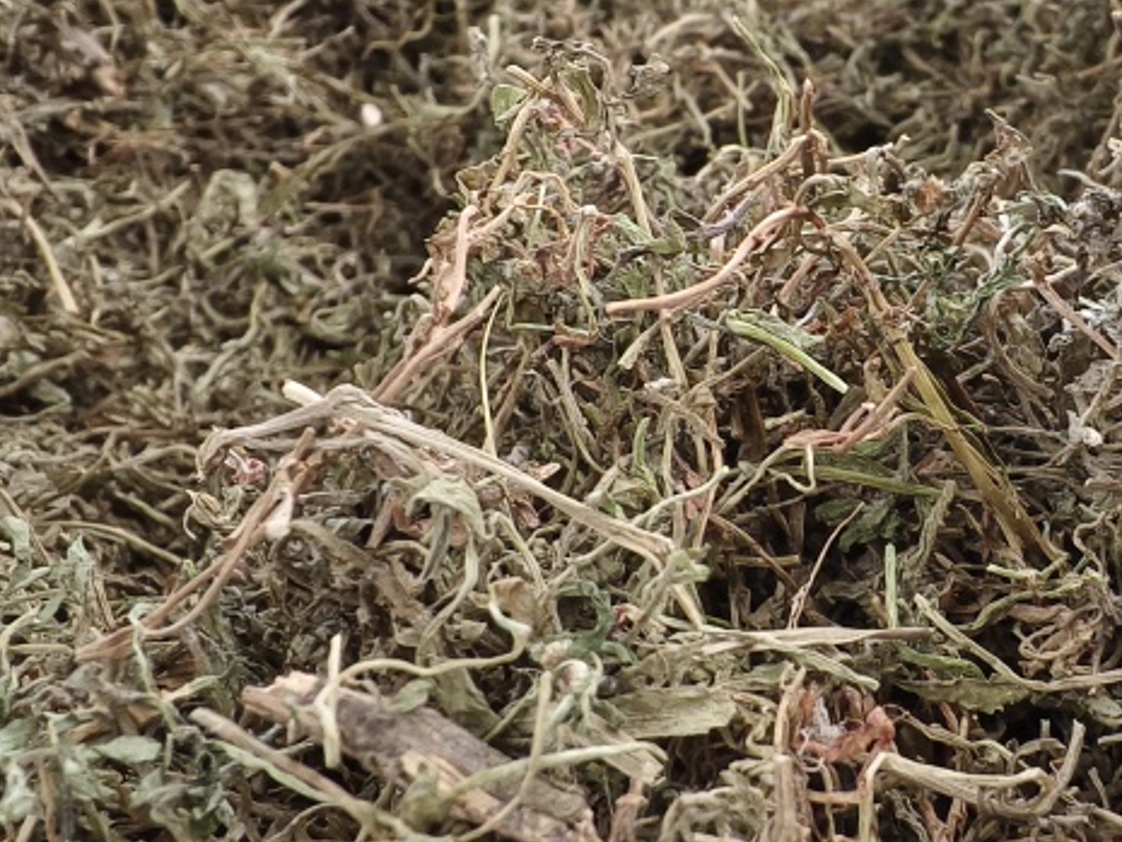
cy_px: 384
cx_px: 910
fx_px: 1394
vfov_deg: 33.6
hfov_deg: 41.8
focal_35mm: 43
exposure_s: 1/25
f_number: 2
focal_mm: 2.32
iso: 1756
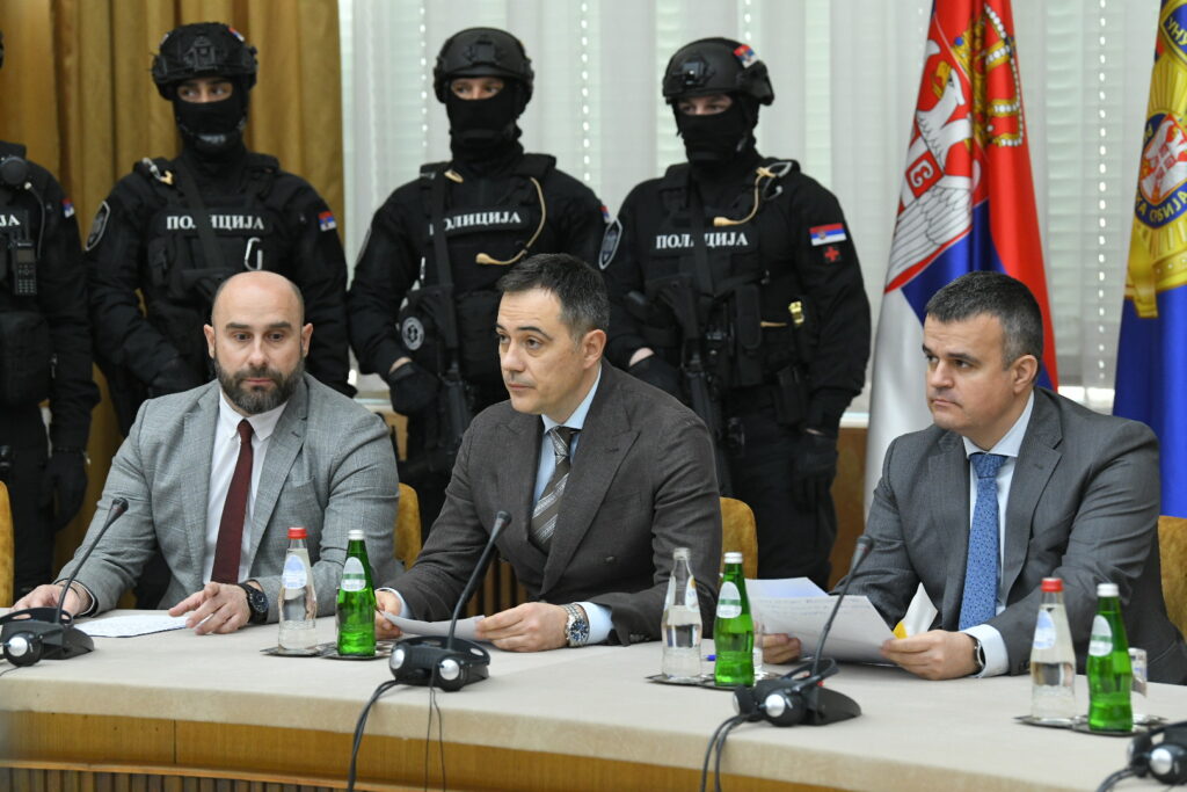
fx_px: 4287
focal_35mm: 130
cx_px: 594
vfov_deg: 10.6
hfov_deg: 15.8
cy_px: 396
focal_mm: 130
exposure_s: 1/200
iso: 3200
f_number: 4.5
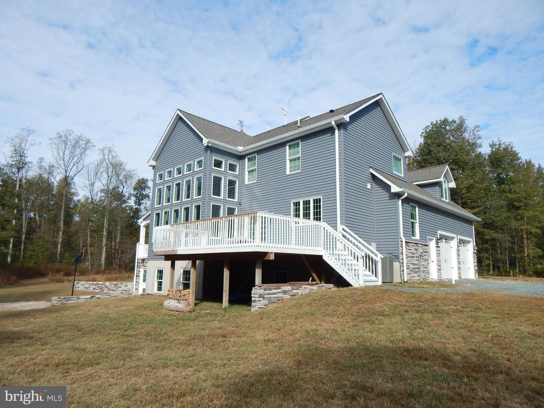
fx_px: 346
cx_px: 272
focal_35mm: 22
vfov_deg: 61.1
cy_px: 204
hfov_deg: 76.4
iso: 125
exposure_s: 1/1250
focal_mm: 4
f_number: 3
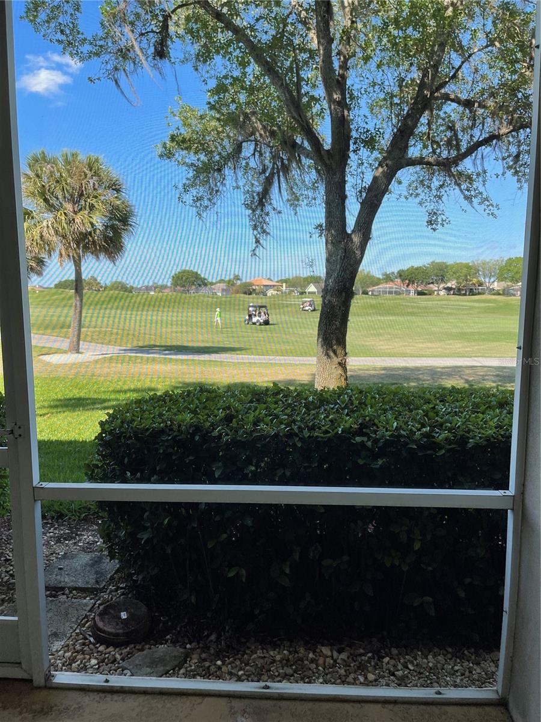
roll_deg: +0.8
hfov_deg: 53.1
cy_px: 361
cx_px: 270
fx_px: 542
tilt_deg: -7.8
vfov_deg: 67.3
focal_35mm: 26
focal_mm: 5.1
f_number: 1.6
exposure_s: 1/1057
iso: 32
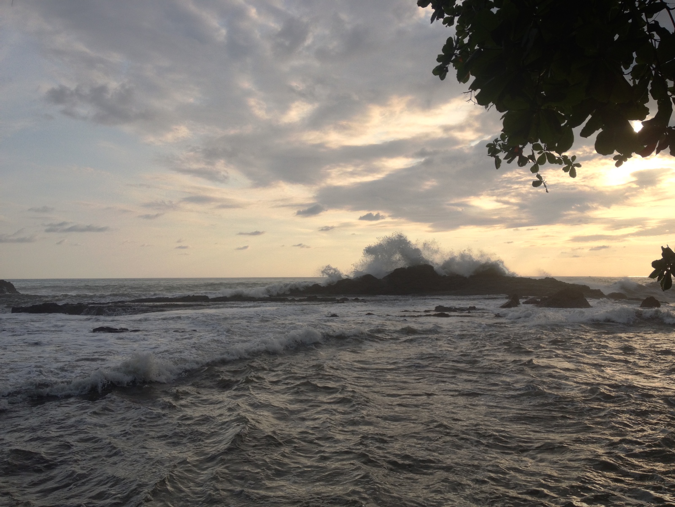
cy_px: 254
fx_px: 682
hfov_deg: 52.6
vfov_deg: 40.7
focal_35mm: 35
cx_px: 338
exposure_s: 1/968
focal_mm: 4.28
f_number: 2.4
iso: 50
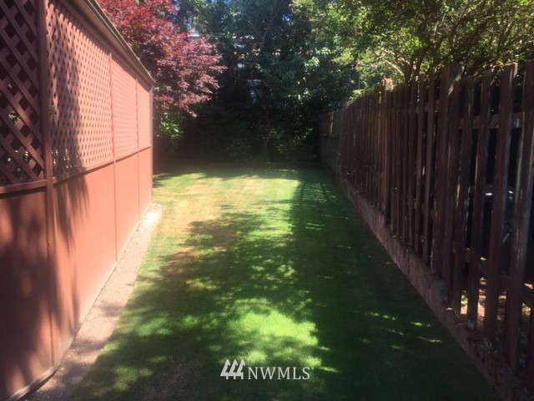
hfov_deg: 61.7
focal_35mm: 29
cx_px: 267
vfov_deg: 48.2
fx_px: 447
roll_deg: -1.4
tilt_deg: -8.7
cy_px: 200
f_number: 2.2
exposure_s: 1/403
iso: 32
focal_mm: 4.15
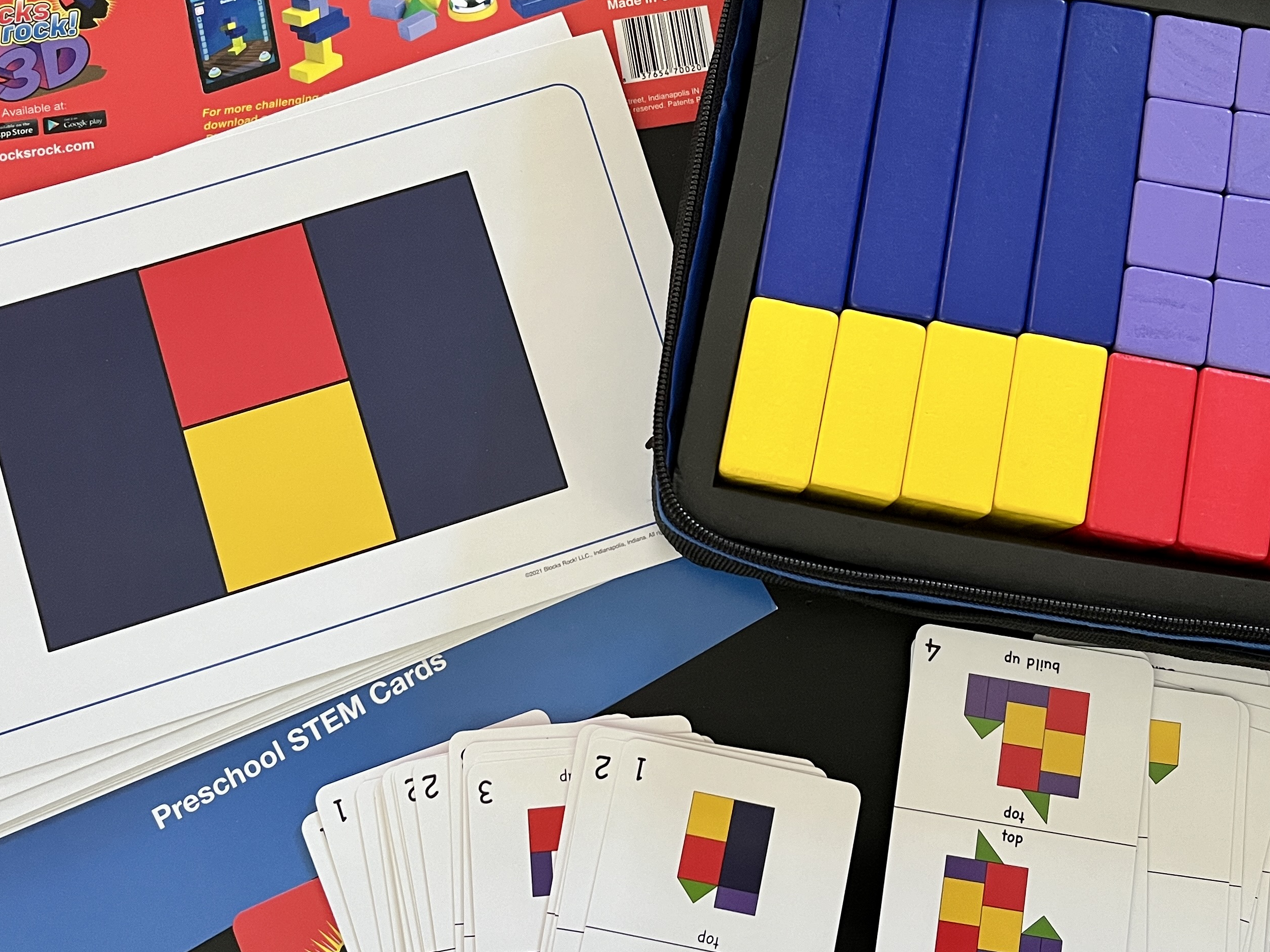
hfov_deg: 44.7
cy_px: 411
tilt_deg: -79.9
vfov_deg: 34.3
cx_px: 707
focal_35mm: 42
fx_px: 1541
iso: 320
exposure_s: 1/60
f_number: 1.6
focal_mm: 5.1
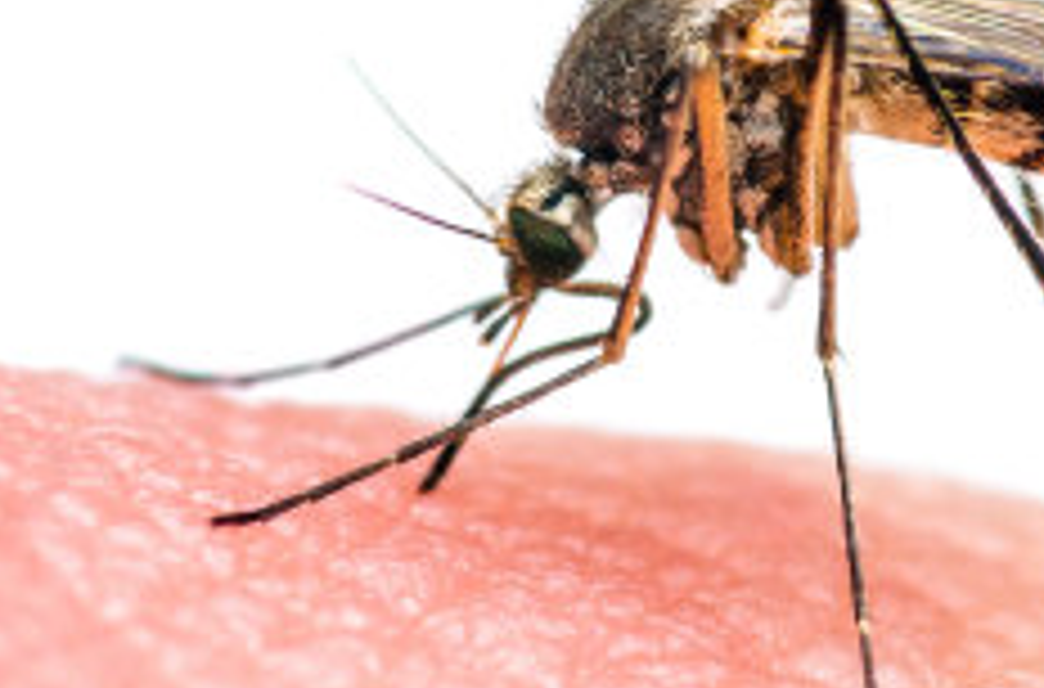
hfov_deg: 5.2
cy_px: 142
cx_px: 580
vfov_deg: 3.4
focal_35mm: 396
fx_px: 11445
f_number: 9.5
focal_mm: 100
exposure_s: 1/180
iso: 100
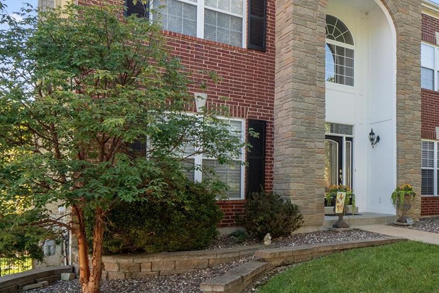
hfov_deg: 54.5
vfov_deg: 43.6
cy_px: 136
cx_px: 390
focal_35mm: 30
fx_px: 366
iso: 400
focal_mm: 8
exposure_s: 1/125
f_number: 8
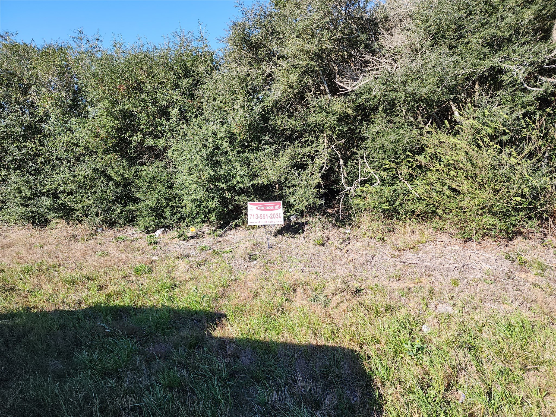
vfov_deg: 58.9
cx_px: 278
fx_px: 369
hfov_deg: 73.9
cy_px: 208
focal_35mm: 23
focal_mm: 6.4
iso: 12
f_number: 1.8
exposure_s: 1/462
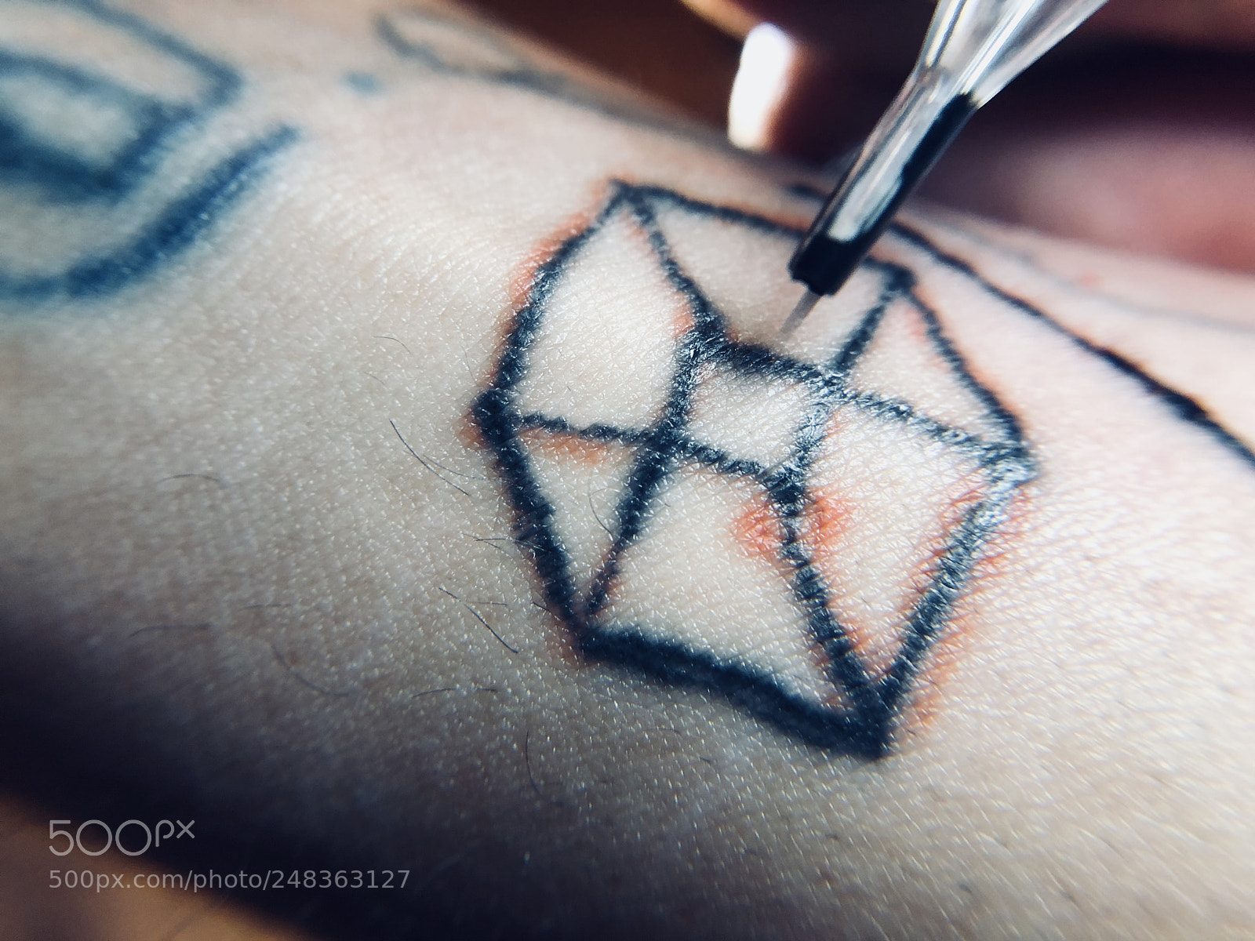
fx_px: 1015
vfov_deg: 49.7
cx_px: 628
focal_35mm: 28
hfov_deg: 63.4
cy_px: 470
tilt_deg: -44.8
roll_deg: +3.7
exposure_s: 1/24
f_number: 1.8
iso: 40
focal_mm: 3.99
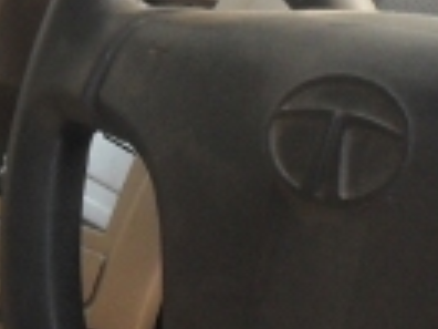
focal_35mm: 184
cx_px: 222
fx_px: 2328
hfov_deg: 10.7
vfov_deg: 7.9
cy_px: -196
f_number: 8.3
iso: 80
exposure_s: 1/60
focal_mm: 6.3
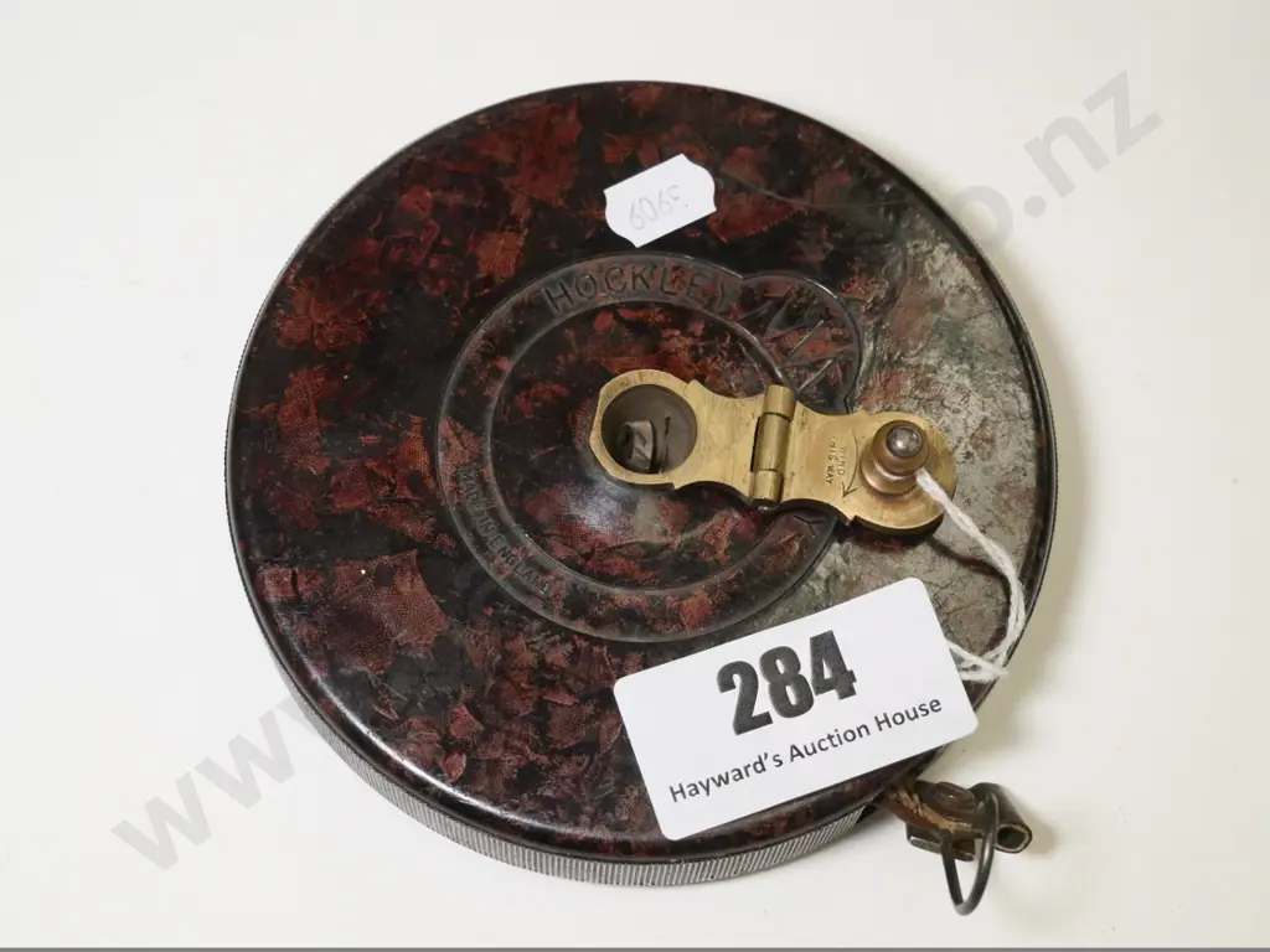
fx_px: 2348
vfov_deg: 22.9
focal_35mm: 64
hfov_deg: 30.3
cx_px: 635
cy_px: 476
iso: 3200
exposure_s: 1/500
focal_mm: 32
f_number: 5
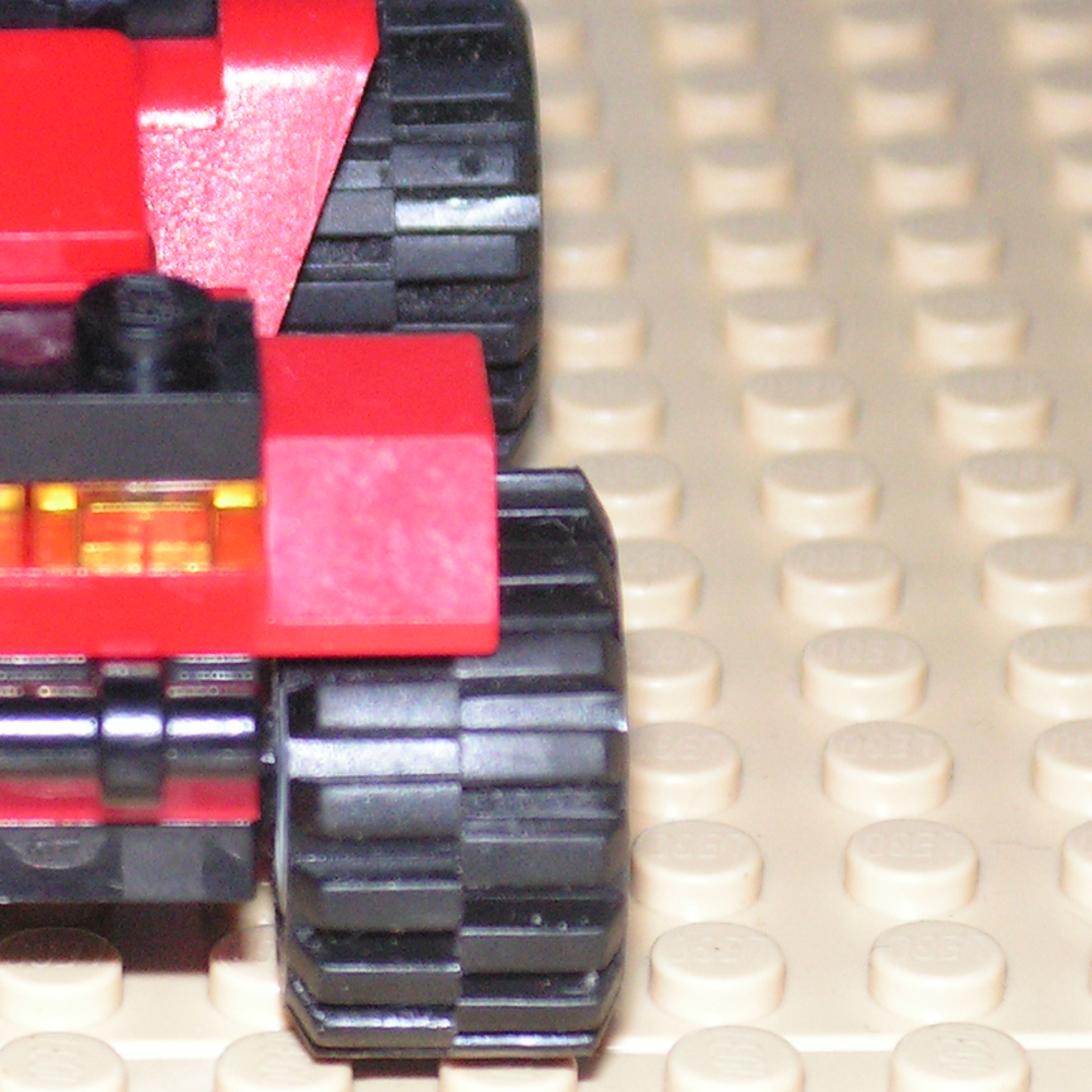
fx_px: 8066
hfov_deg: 7.7
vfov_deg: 7.7
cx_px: -21
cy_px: 537
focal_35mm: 226
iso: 200
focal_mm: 18.1
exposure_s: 1/100
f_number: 3.4
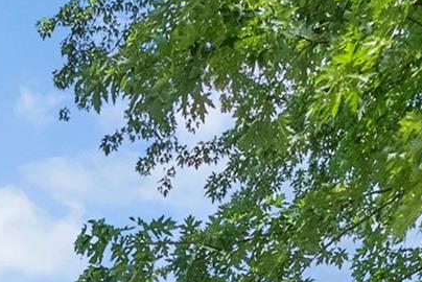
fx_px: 833
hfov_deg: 27.3
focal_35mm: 71
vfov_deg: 16.9
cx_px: 37
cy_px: 454
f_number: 9
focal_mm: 14
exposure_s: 1/160
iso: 1000
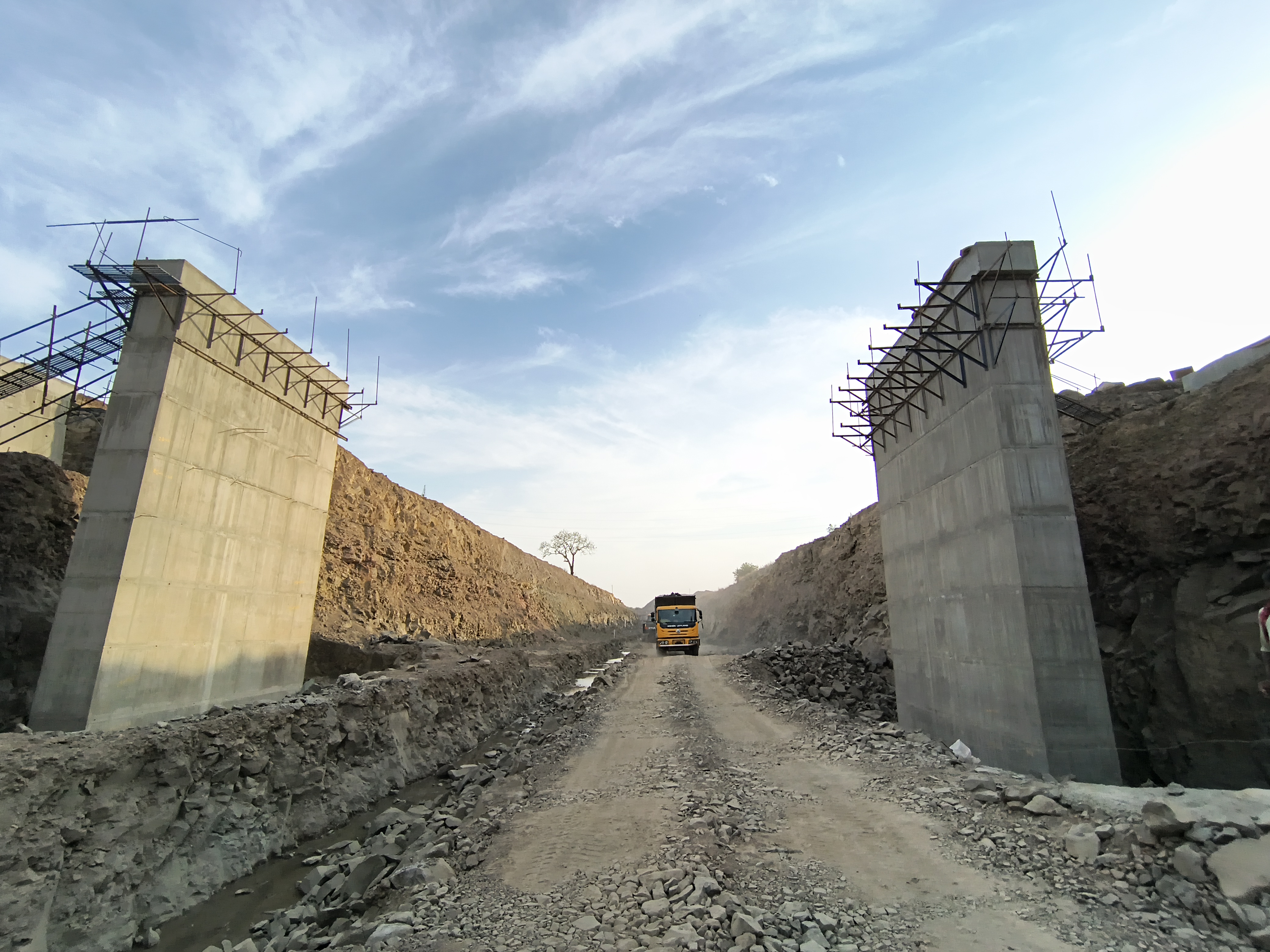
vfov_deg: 94.5
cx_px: 635
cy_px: 476
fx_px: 440
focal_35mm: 12
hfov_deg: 110.5
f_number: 2.2
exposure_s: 1/820
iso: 100
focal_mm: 2.13
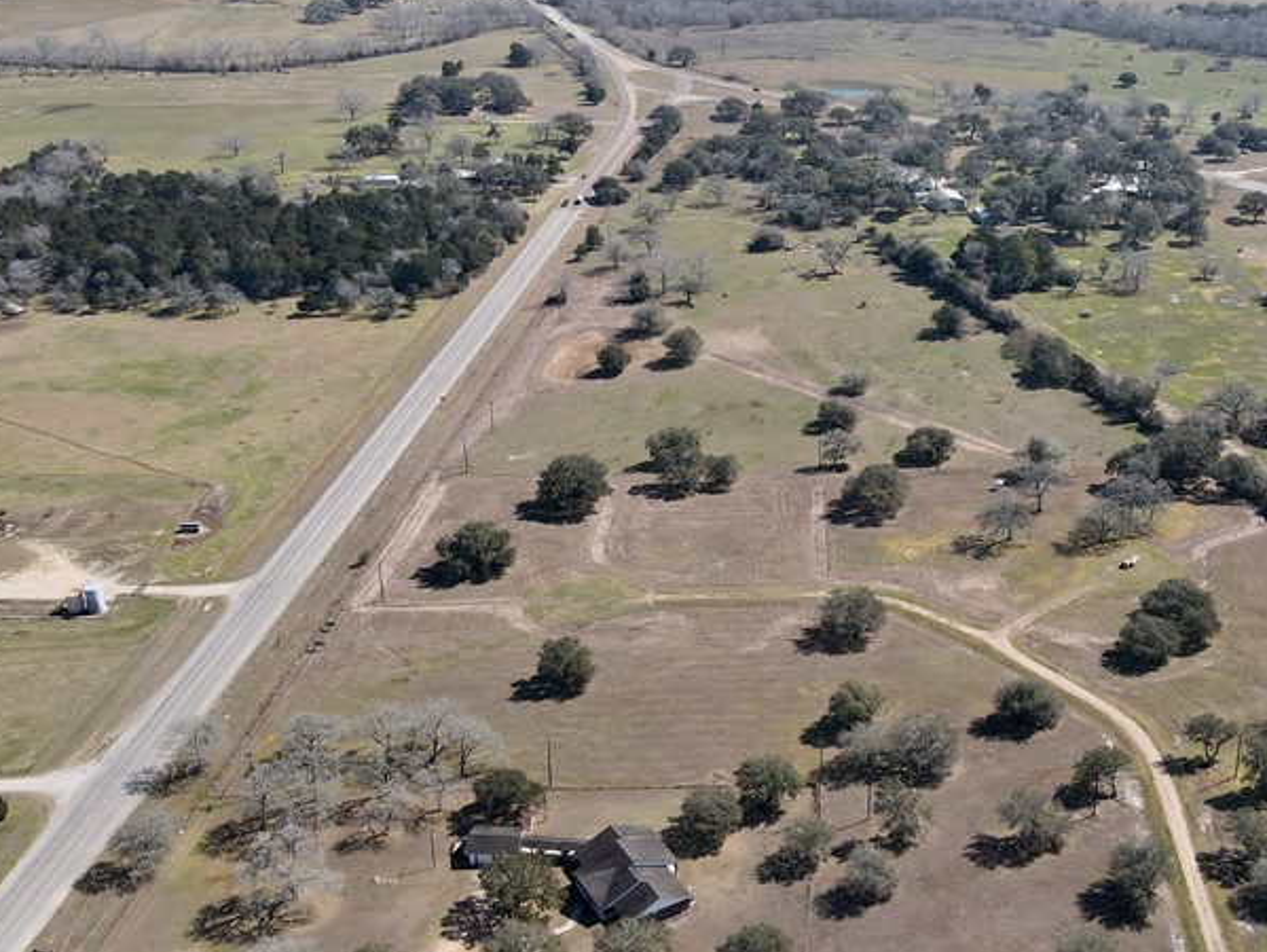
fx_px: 1502
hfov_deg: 44.7
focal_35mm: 41
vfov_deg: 35.1
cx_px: 899
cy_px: 427
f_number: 2.8
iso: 100
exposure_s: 1/640
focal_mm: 4.5
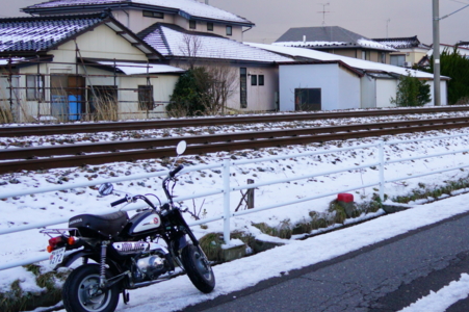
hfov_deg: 35.7
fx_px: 716
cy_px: 116
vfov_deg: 24.5
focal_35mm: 55
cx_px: 334
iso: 1000
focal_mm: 21
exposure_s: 1/1000
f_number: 4
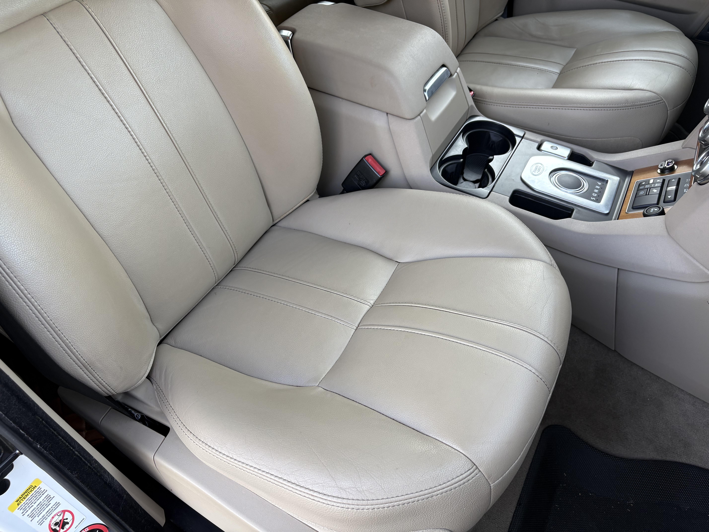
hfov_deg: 67.3
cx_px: 354
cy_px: 266
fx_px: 533
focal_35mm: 26
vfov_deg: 53.1
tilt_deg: -48.3
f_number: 1.6
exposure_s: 1/121
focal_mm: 5.96
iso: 80
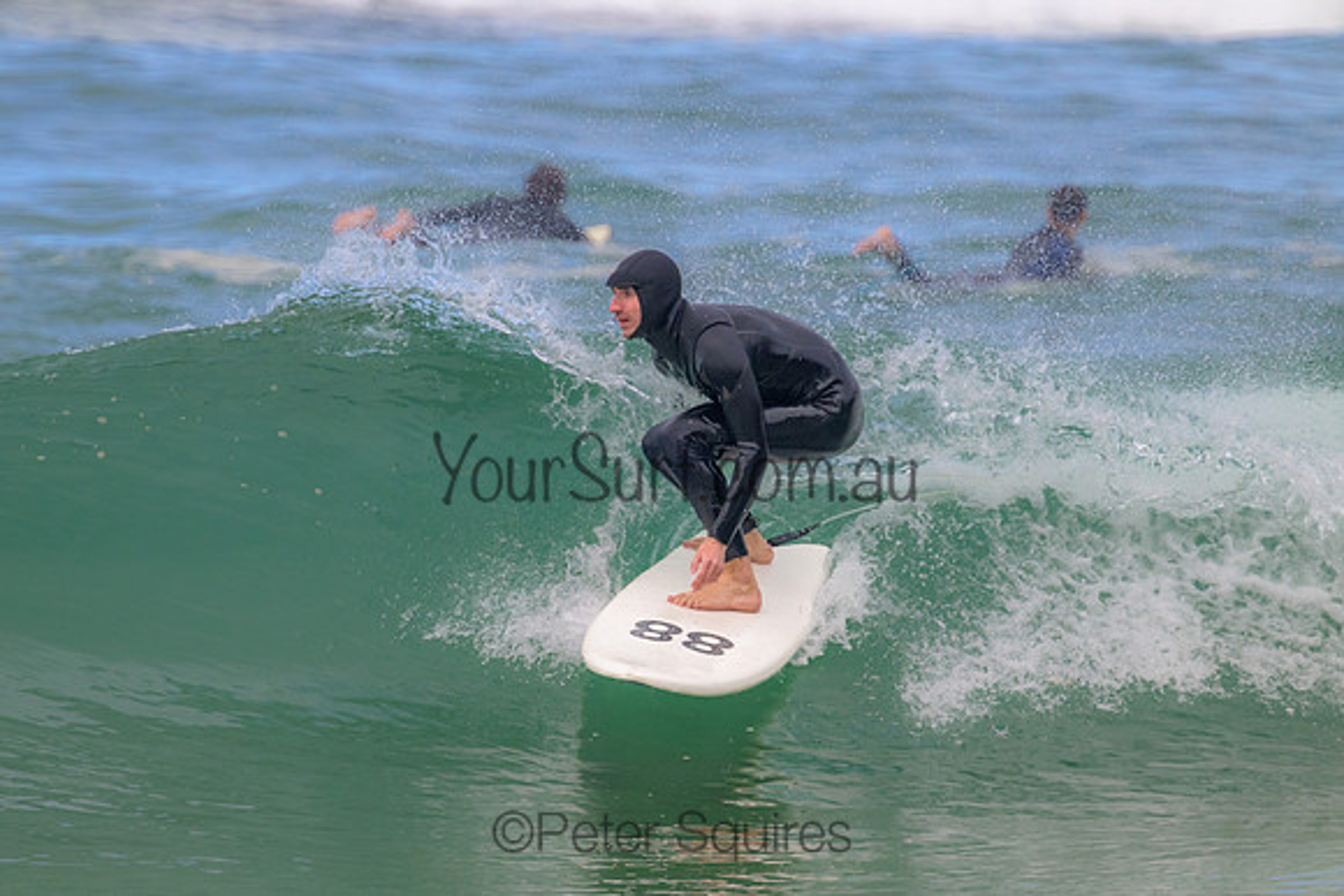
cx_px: 672
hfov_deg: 2.6
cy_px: 448
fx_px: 29872
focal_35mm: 800
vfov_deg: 1.7
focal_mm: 800
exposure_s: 1/1250
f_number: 11
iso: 2000
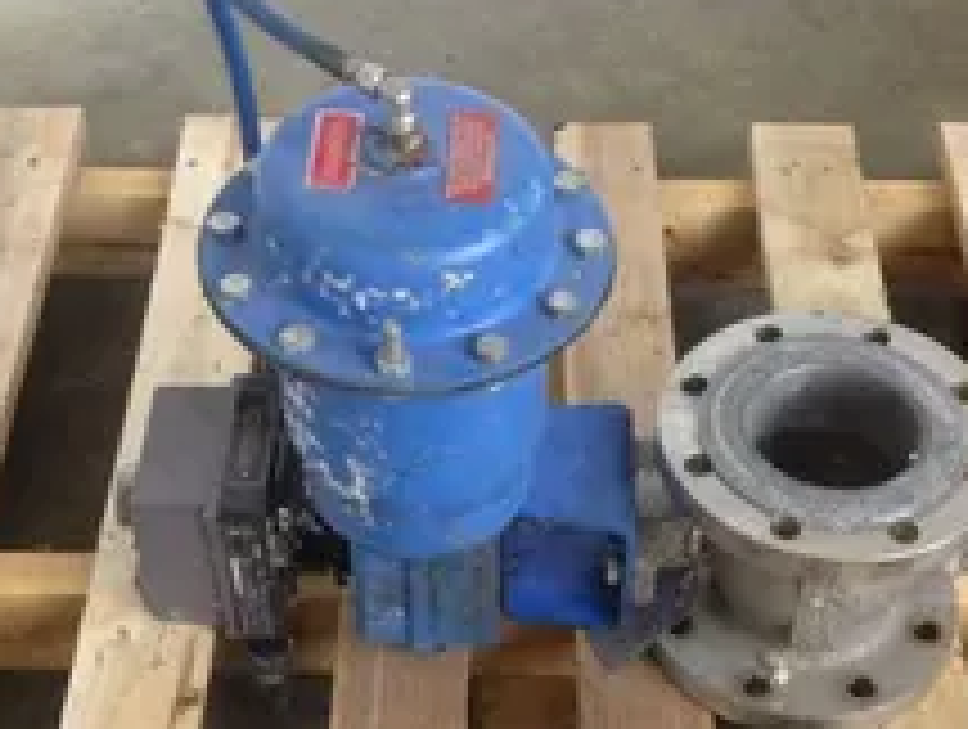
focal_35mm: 65
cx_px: 554
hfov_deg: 29.7
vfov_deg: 22.4
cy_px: 580
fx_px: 1821
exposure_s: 1/20
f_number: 2.4
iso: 320
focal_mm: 4.28
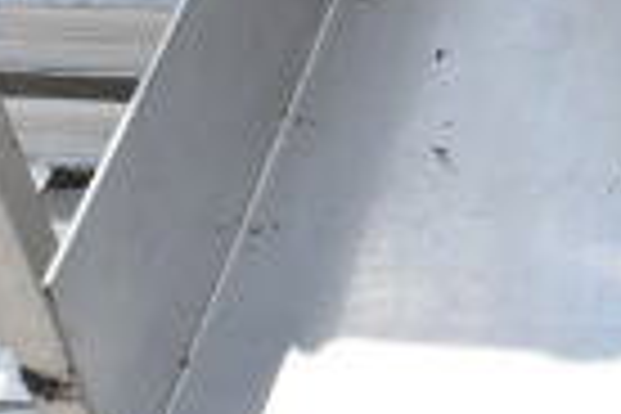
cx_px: 1256
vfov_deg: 8.6
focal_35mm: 159
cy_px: 65
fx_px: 2743
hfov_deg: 11.6
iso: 1600
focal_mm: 24
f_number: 14
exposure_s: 1/800
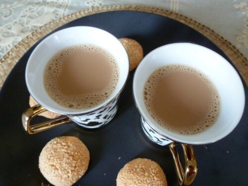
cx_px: 124
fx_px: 172
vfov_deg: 56.8
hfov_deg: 71.6
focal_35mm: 24
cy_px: 93
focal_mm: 4.3
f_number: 3.3
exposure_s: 1/13
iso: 400
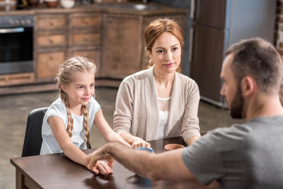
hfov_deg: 23.9
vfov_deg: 16.1
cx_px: 142
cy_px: 94
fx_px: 669
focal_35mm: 85
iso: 200
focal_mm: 85
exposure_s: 1/125
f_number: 2.8
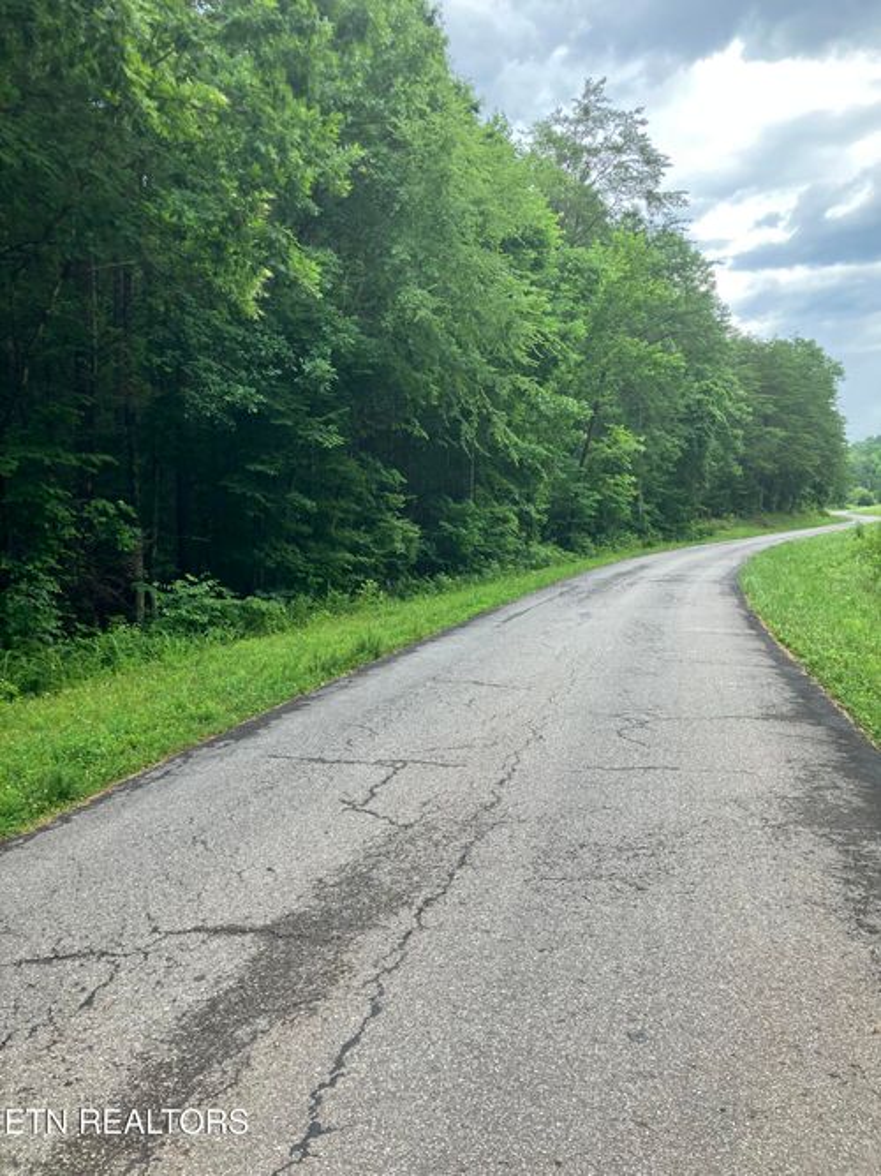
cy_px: 588
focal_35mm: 28
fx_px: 950
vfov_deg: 63.5
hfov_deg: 49.7
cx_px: 440
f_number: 1.8
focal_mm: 3.99
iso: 32
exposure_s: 1/228
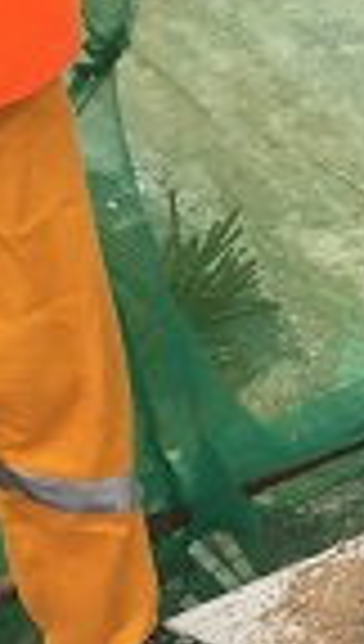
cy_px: 655
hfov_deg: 12.2
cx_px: 724
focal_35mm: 89
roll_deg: -3.6
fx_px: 1519
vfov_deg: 22.9
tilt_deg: -44.6
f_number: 2.2
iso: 32
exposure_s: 1/33
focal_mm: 4.15
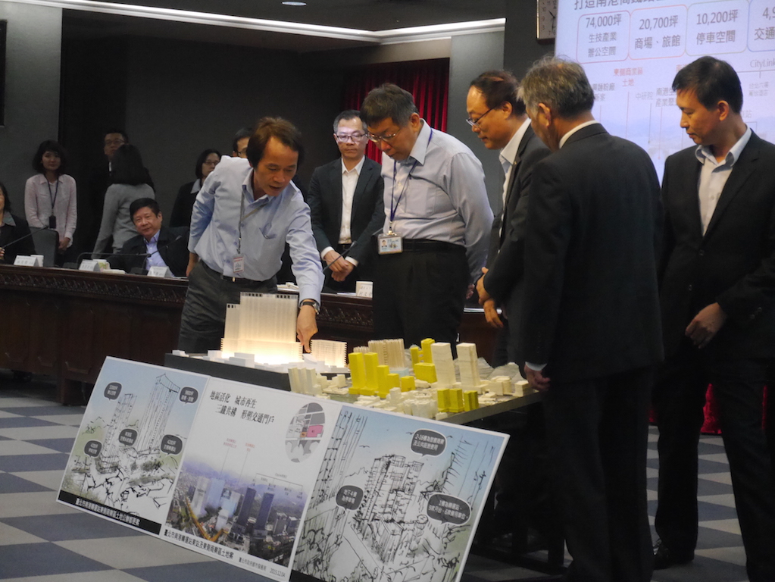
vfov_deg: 17.6
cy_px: 291
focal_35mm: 84
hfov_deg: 23.3
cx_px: 388
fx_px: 1881
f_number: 5.6
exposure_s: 1/125
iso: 3200
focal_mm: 42
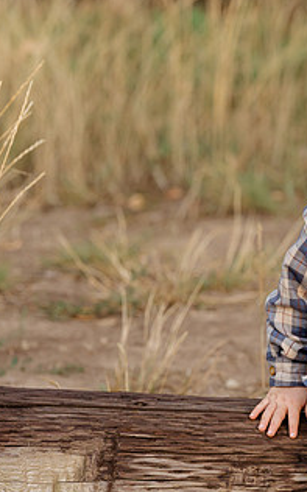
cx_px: 432
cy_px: 195
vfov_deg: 7.1
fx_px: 3970
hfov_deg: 4.4
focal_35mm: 296
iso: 640
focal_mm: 158
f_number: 5.6
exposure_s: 1/200
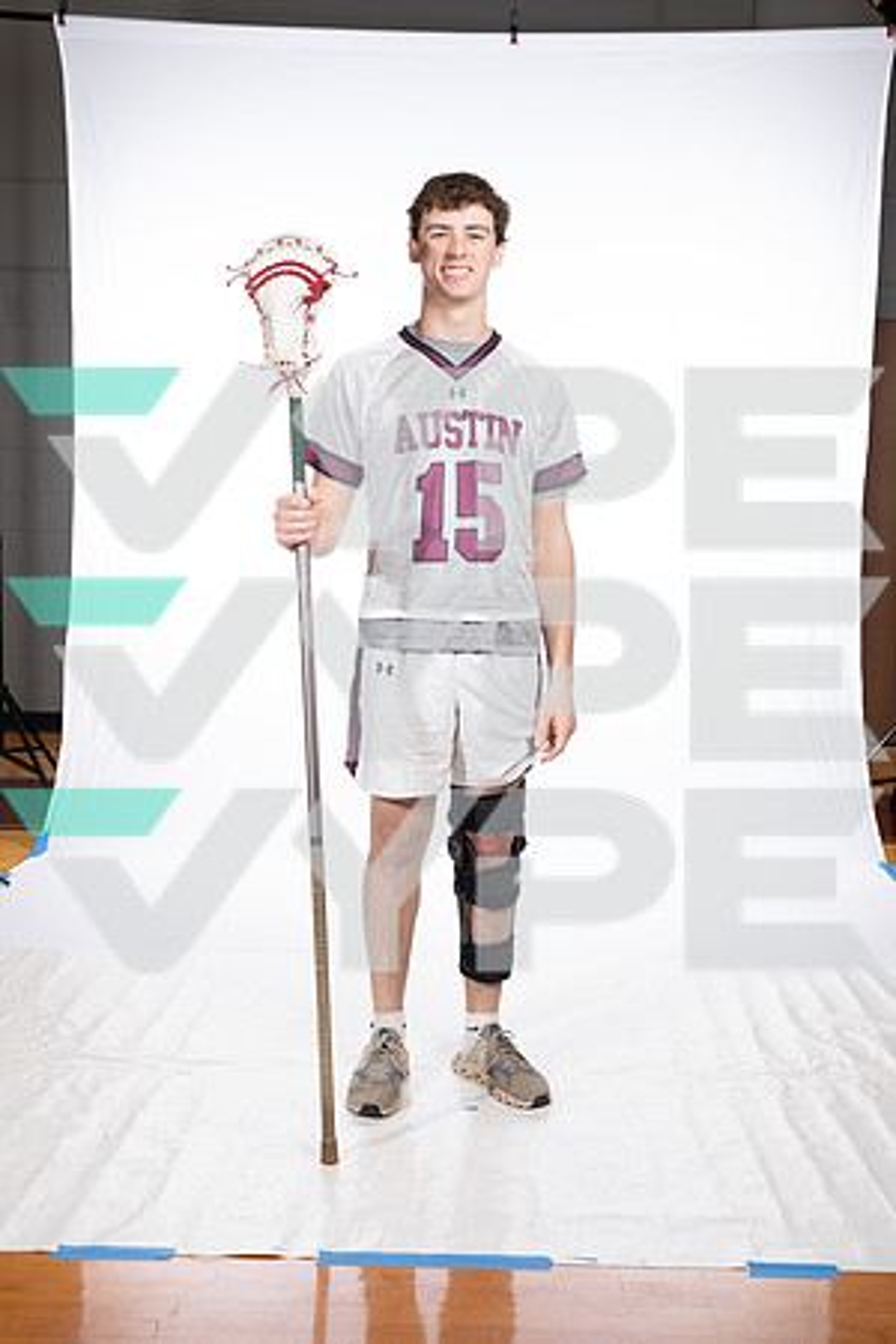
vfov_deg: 45.4
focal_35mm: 43
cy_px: 672
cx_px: 448
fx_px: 1605
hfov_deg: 31.2
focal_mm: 43
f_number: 7.1
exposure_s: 1/250
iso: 640
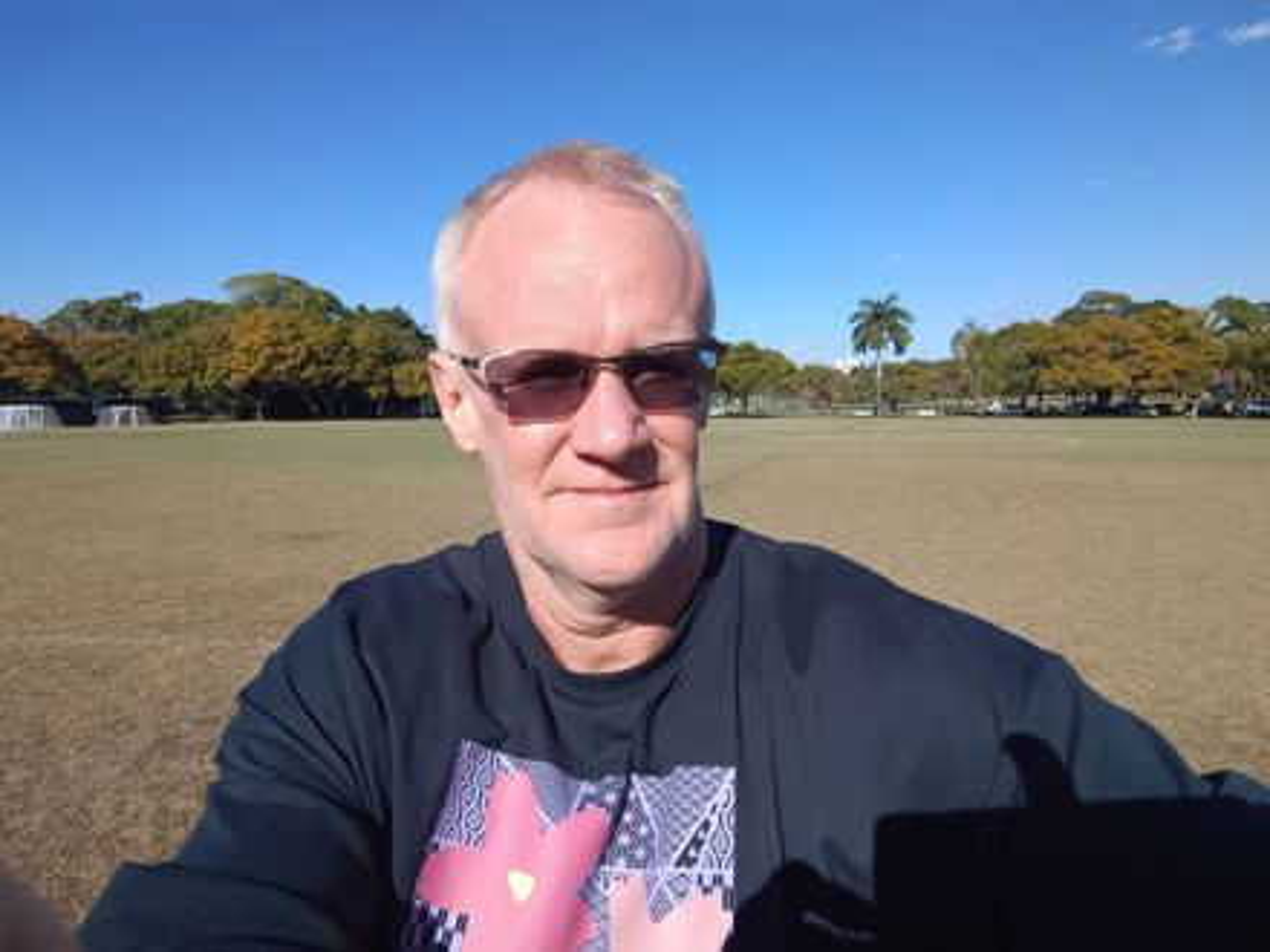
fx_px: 807
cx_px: 635
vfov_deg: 61.1
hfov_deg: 76.4
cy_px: 476
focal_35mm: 22
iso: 102
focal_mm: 2.87
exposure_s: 1/816
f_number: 2.2
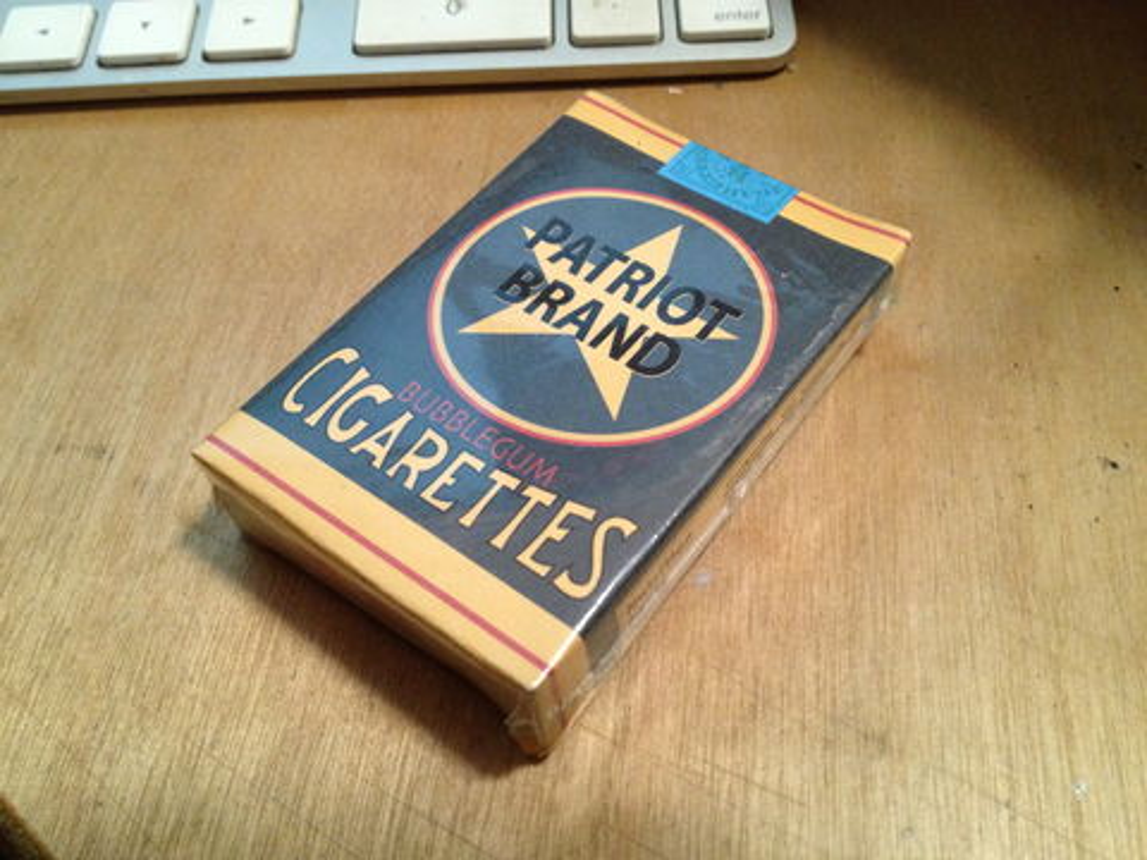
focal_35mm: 35
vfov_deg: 40.7
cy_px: 430
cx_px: 574
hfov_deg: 52.6
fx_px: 1160
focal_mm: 4.28
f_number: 2.4
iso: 320
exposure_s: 1/20
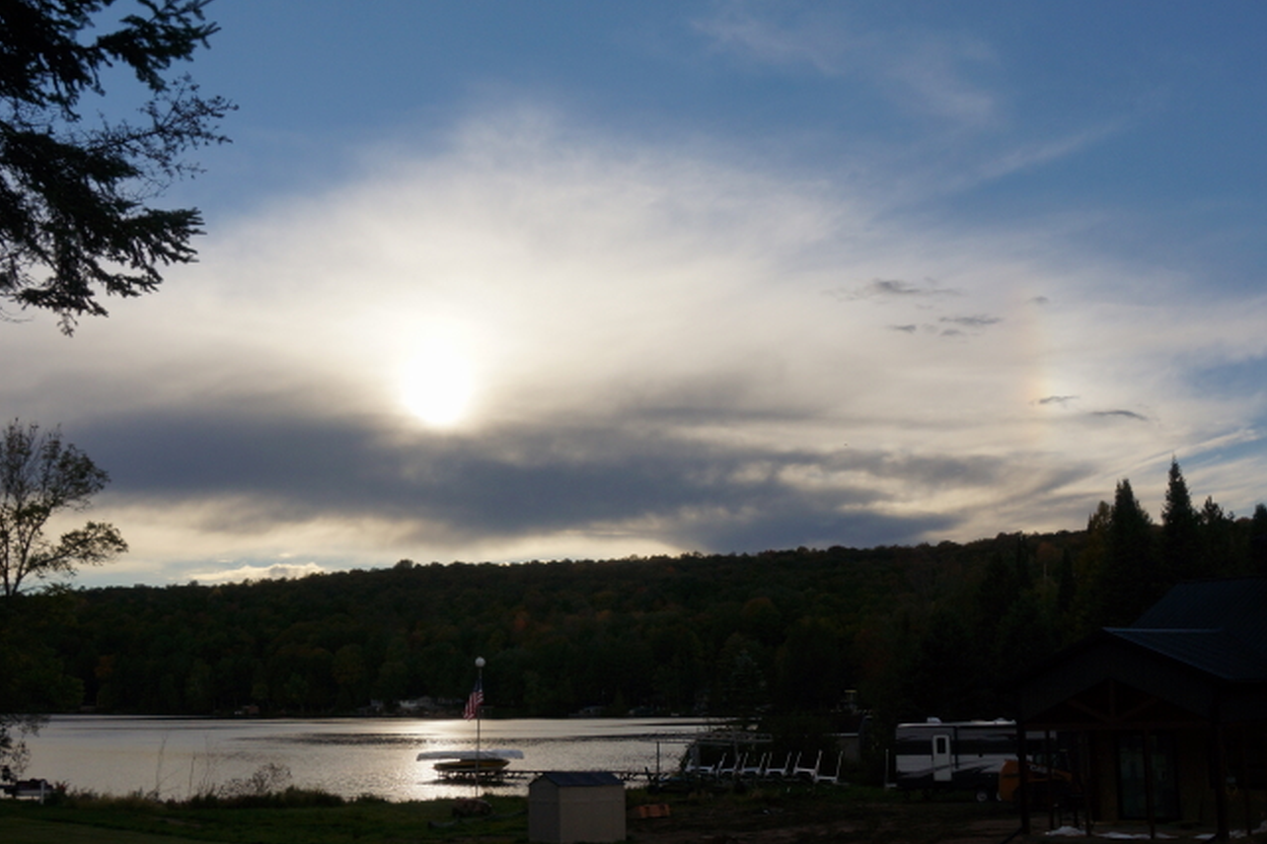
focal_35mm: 42
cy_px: 351
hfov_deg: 46.4
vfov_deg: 31.8
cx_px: 625
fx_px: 1478
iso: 100
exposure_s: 1/320
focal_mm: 18
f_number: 8
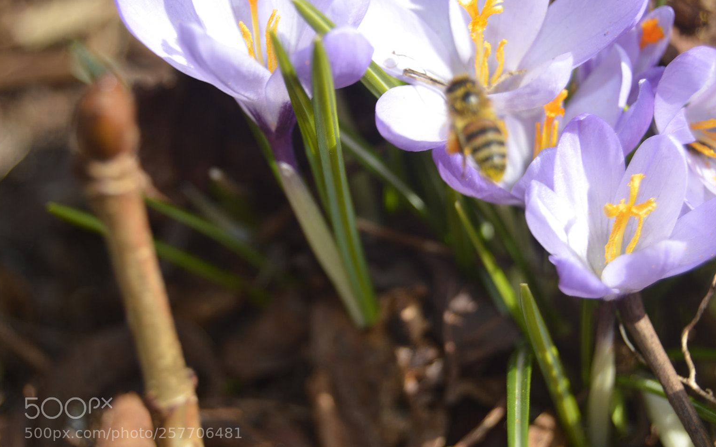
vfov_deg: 14.8
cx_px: 373
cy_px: 219
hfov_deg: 23.4
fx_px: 1728
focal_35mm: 89
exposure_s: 1/200
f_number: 5.6
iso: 100
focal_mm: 55
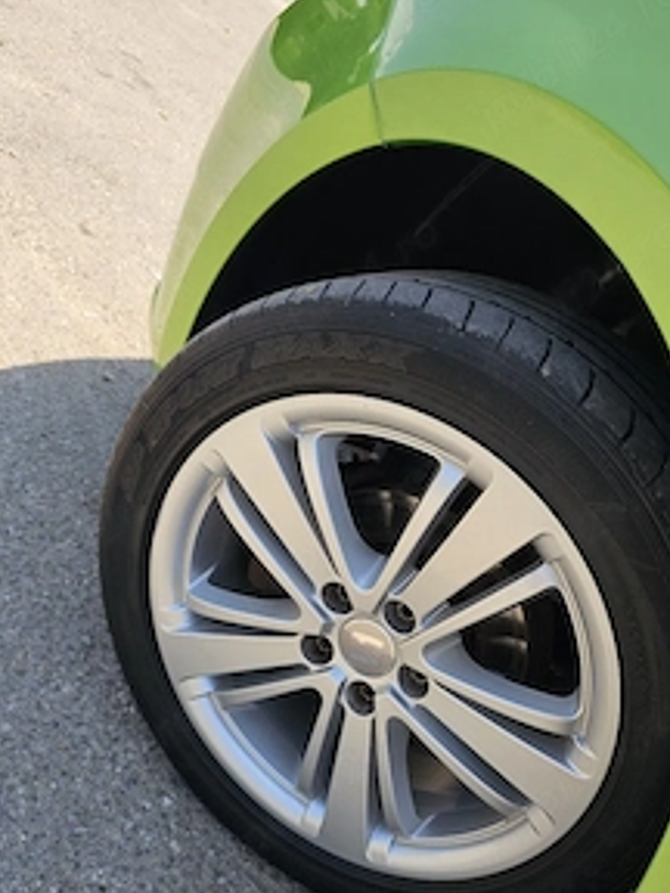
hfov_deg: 43.9
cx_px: 400
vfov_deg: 55.9
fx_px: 826
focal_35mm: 32
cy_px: 574
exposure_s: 1/357
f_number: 1.7
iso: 10
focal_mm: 6.3
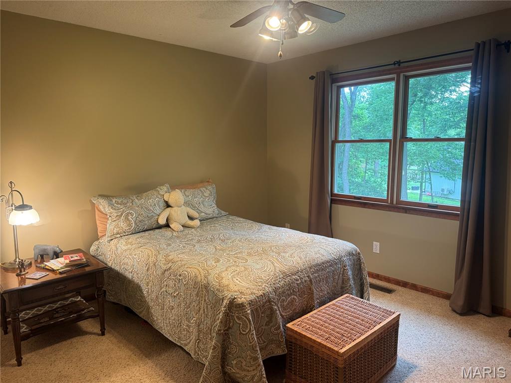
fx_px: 354
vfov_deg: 56.8
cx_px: 256
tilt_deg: -8.4
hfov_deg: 71.6
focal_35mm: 24
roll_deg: +1.0
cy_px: 192
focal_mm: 6.76
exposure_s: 1/60
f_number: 1.78
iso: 200
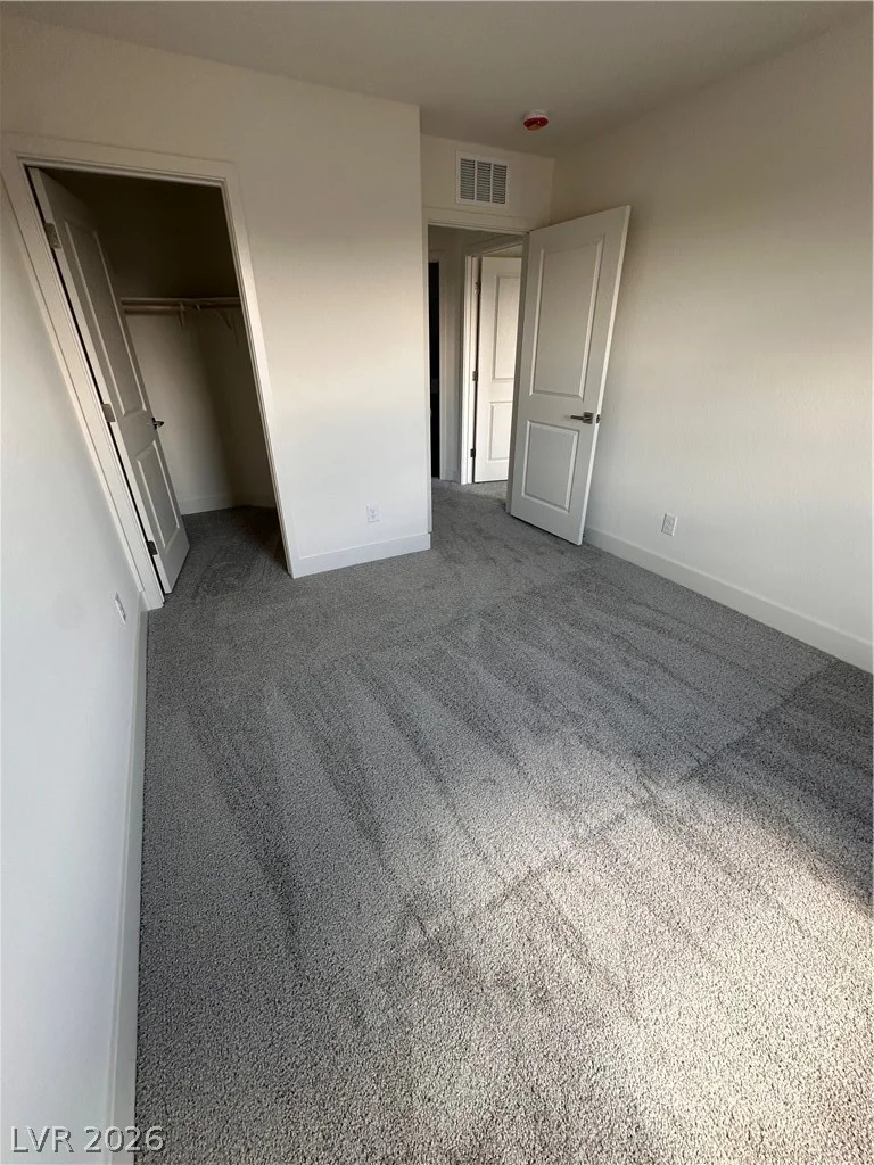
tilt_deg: -26.8
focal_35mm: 14
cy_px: 582
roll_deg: +0.6
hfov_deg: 85.7
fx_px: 471
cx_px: 437
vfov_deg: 102.1
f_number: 2.2
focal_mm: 2.22
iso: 100
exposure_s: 1/99
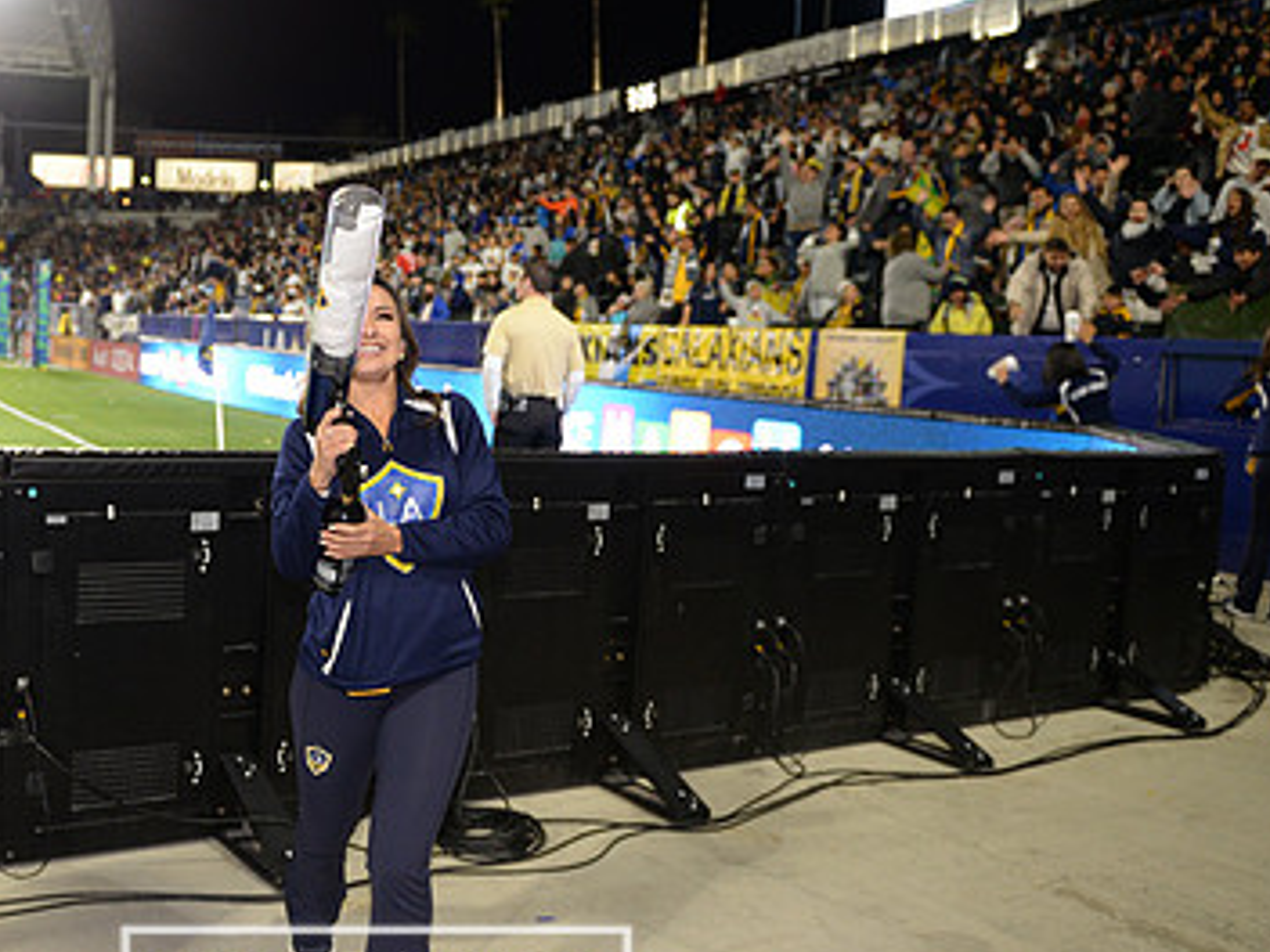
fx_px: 1394
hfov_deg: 47.8
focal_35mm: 38
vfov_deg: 37.7
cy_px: 435
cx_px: 375
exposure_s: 1/400
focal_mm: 24
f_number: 2.8
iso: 1250
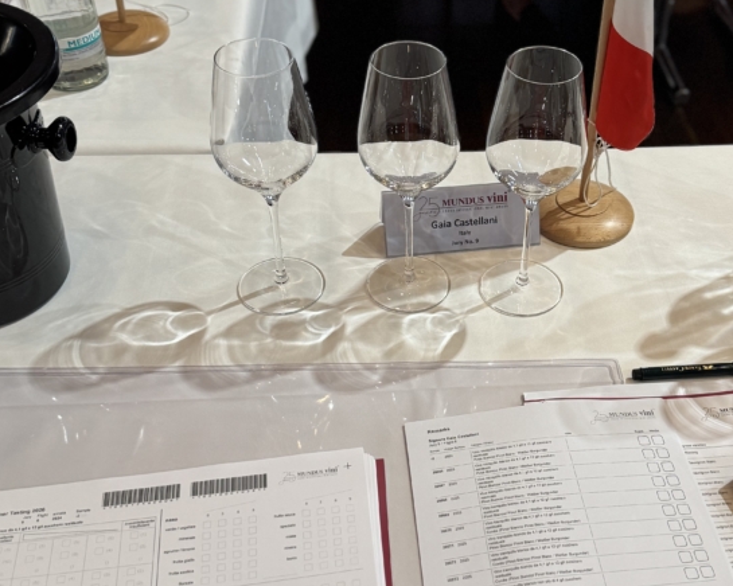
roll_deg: -3.2
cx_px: 480
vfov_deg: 34.1
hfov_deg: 41.5
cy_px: 259
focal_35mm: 44
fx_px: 955
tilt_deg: -39.7
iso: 200
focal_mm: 6.76
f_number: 1.78
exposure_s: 1/100
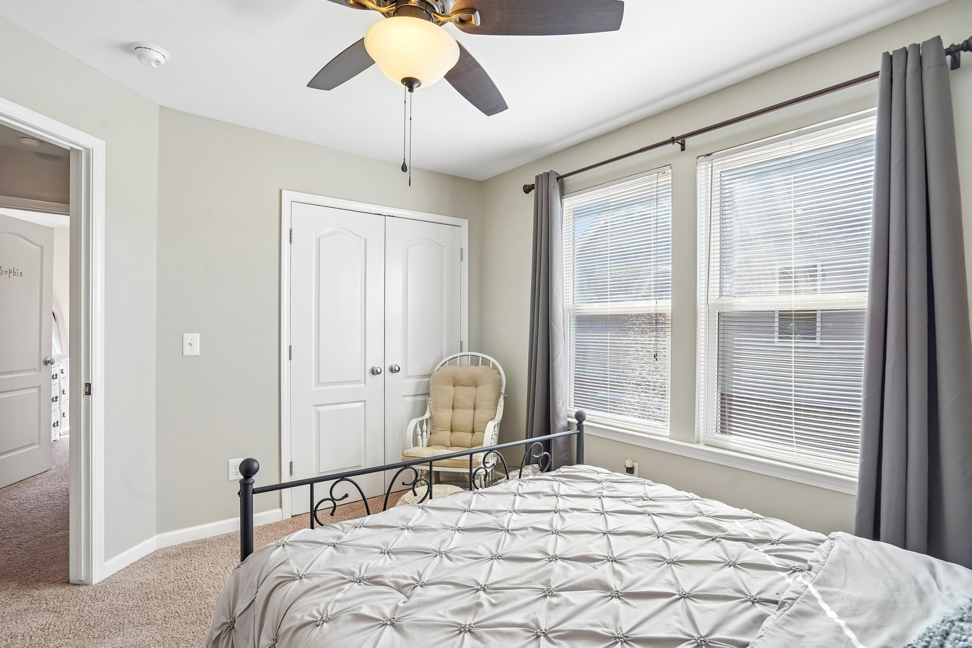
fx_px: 432
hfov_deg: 96.7
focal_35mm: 16
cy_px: 324
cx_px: 486
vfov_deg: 73.7
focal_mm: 16
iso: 250
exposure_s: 1/60
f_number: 8
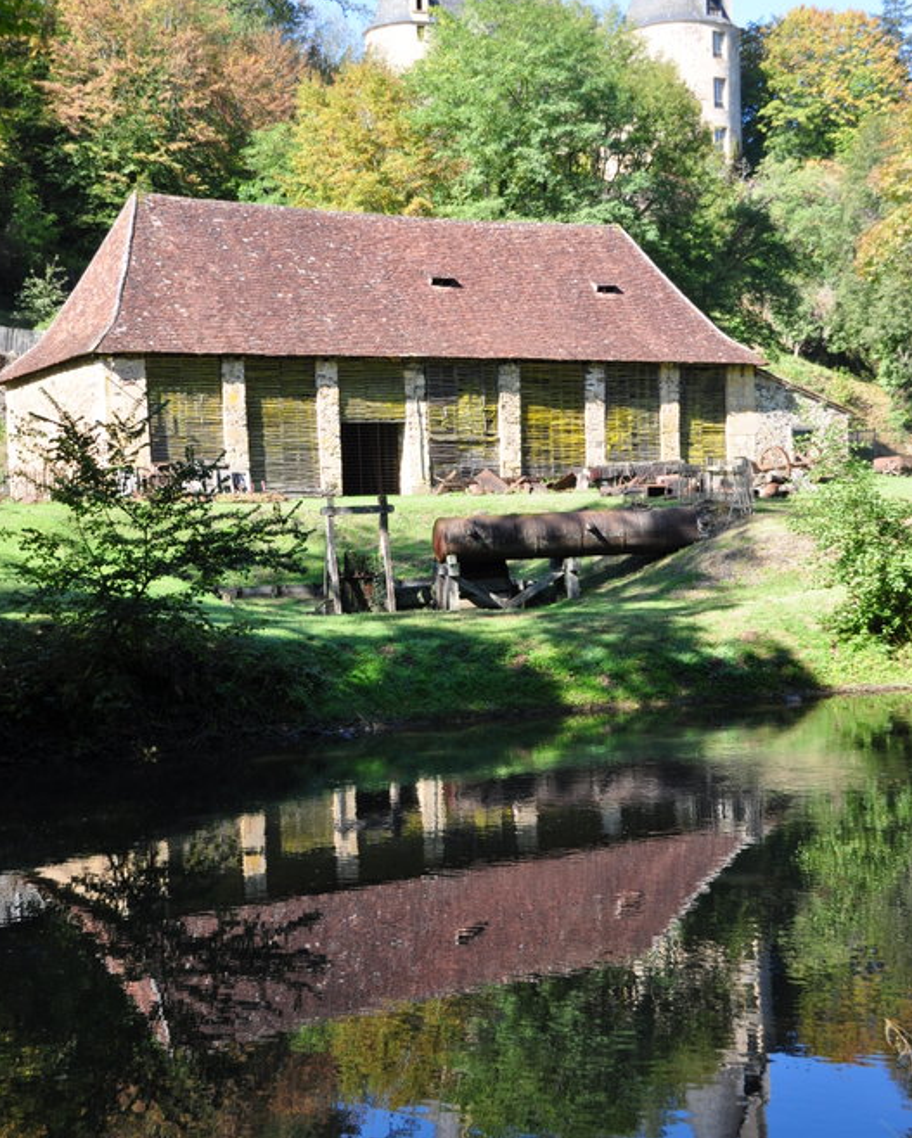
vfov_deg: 37.6
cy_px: 557
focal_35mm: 50
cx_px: 455
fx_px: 1671
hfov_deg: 30.5
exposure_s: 1/80
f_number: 8
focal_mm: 29
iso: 200
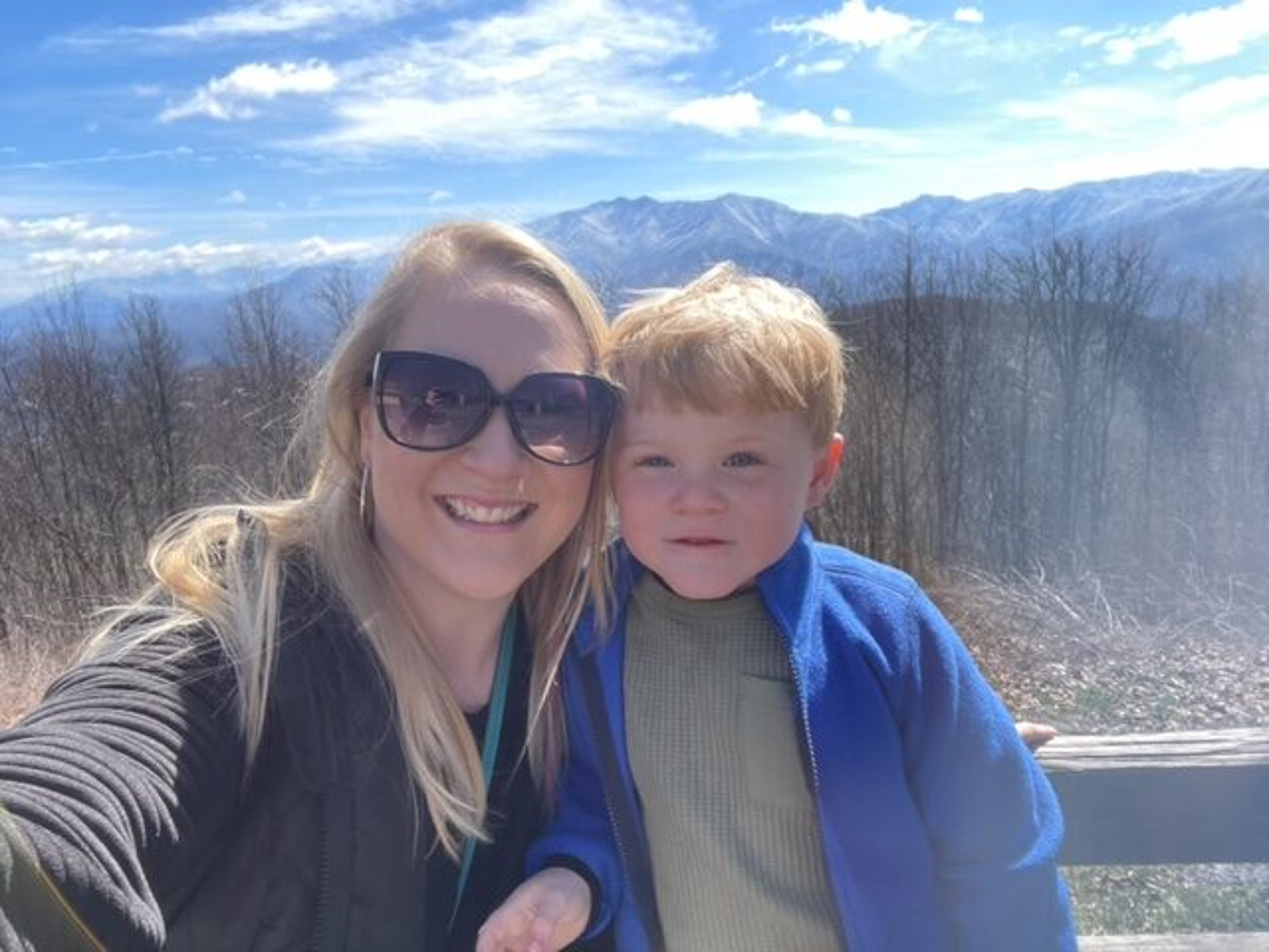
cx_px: 634
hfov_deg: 73.9
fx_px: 843
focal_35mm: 23
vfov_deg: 58.9
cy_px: 476
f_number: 2.2
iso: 25
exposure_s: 1/206
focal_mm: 2.71
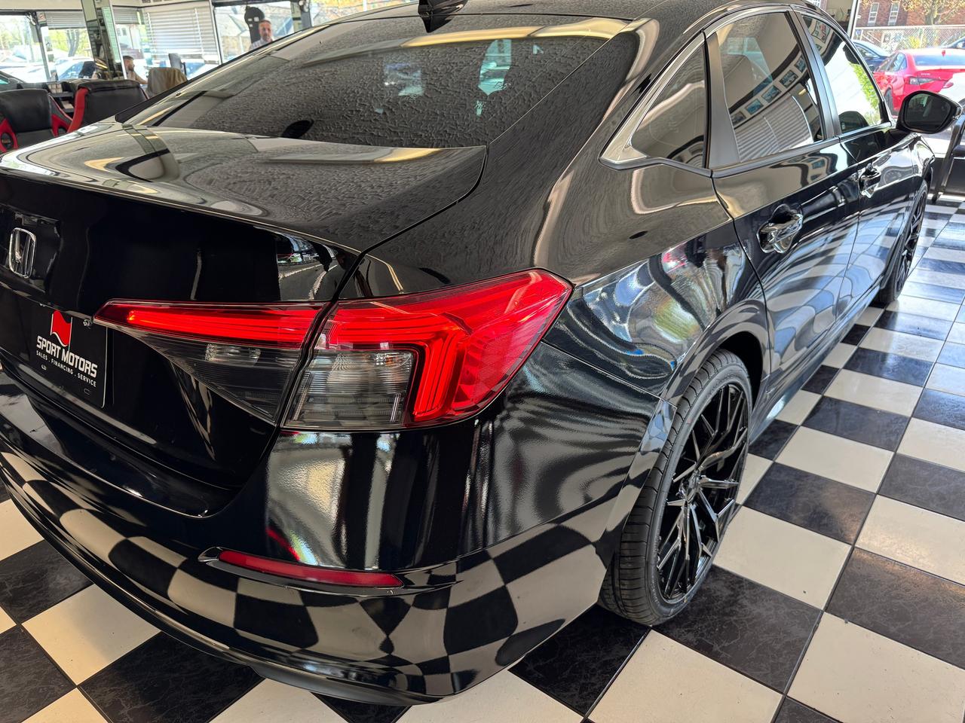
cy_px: 362
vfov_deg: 56.8
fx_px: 669
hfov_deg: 71.6
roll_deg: +0.8
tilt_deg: -24.4
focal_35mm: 24
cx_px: 482
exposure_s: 1/120
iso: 125
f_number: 1.78
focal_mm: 6.76
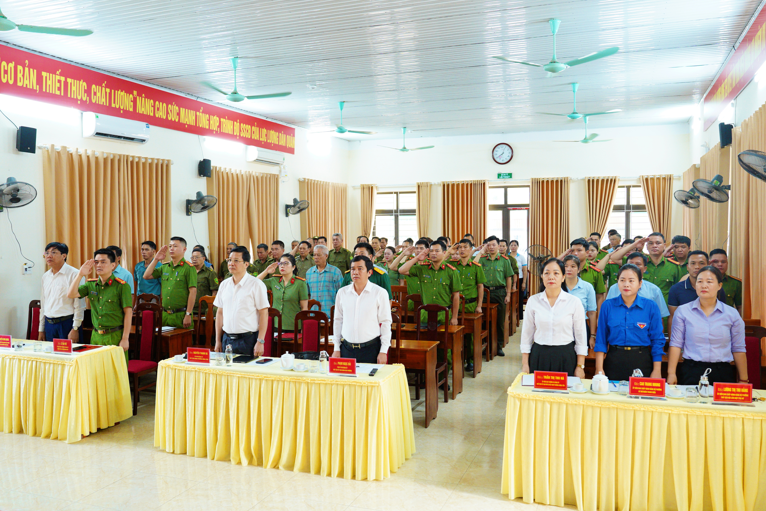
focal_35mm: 29
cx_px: 383
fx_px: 617
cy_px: 256
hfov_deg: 63.7
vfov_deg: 45.0
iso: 2000
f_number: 4
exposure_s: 1/125
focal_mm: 29
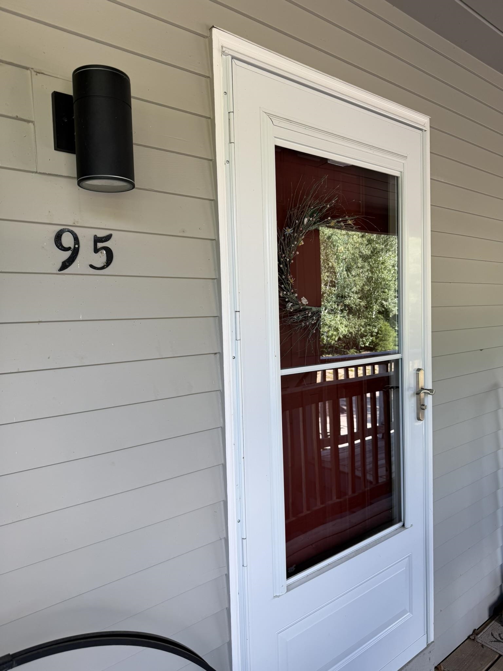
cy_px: 336
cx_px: 252
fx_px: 465
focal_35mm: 24
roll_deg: +2.5
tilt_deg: -3.6
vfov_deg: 71.6
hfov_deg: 56.8
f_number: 1.78
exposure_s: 1/166
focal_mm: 6.76
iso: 64
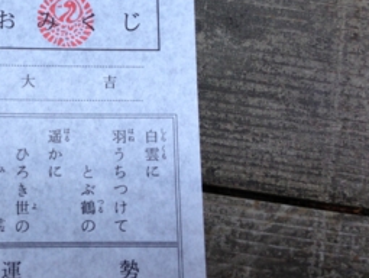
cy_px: 80
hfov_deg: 29.8
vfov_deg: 23.5
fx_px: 662
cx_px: 35
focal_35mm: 62
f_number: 2.4
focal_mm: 4.13
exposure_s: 1/30
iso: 64
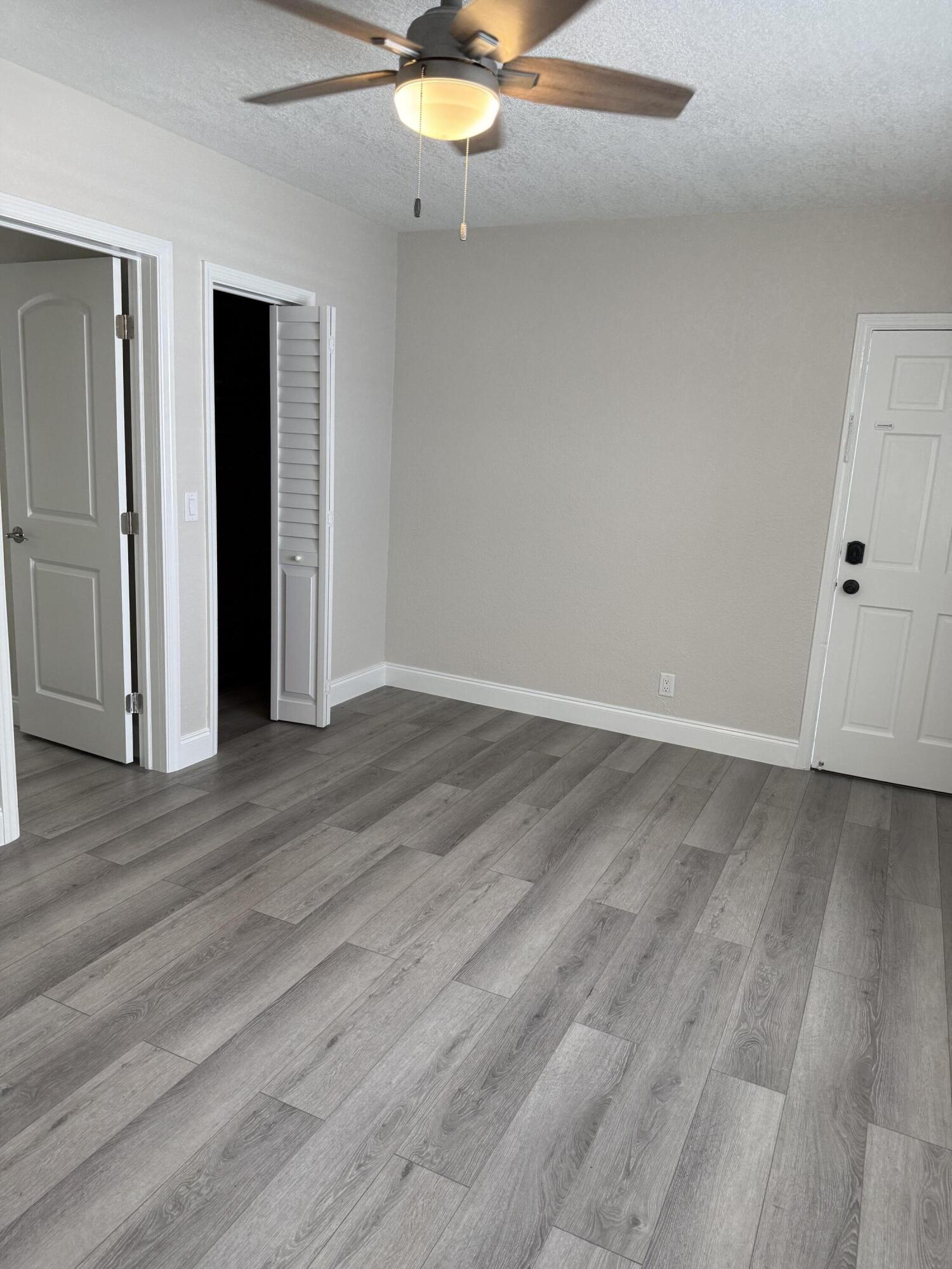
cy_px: 634
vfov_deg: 71.6
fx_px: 880
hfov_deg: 56.8
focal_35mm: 24
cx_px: 476
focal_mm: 6.76
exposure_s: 1/120
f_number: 1.78
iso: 200
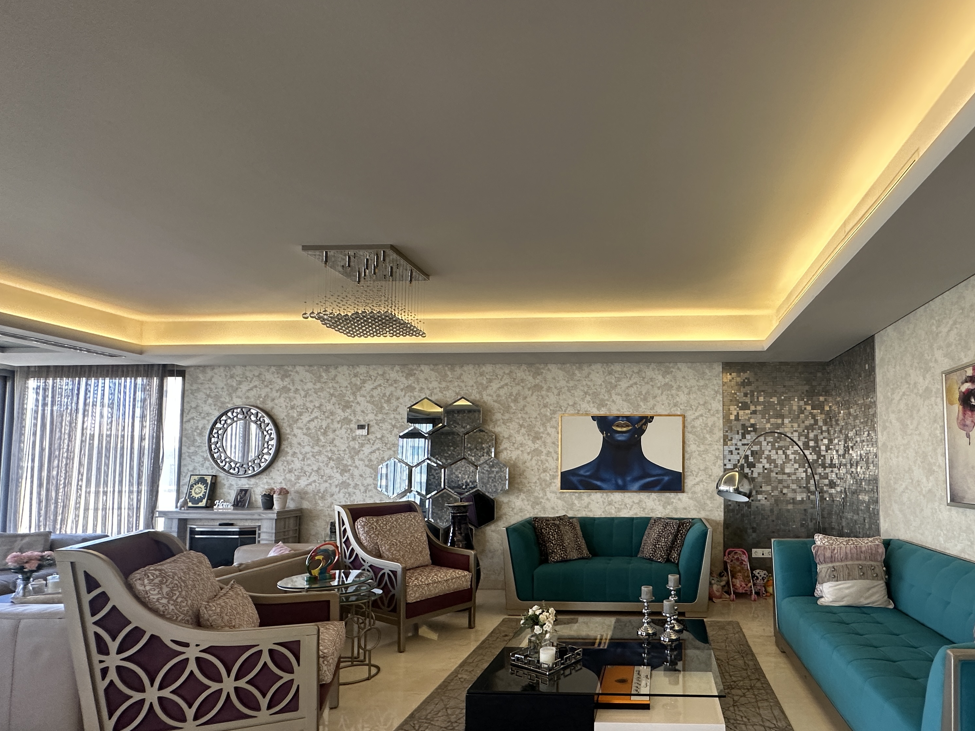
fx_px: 535
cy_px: 435
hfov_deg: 82.2
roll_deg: +0.2
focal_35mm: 19
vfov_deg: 68.1
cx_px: 640
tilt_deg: +3.2
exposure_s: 1/99
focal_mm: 2.22
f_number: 2.2
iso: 160
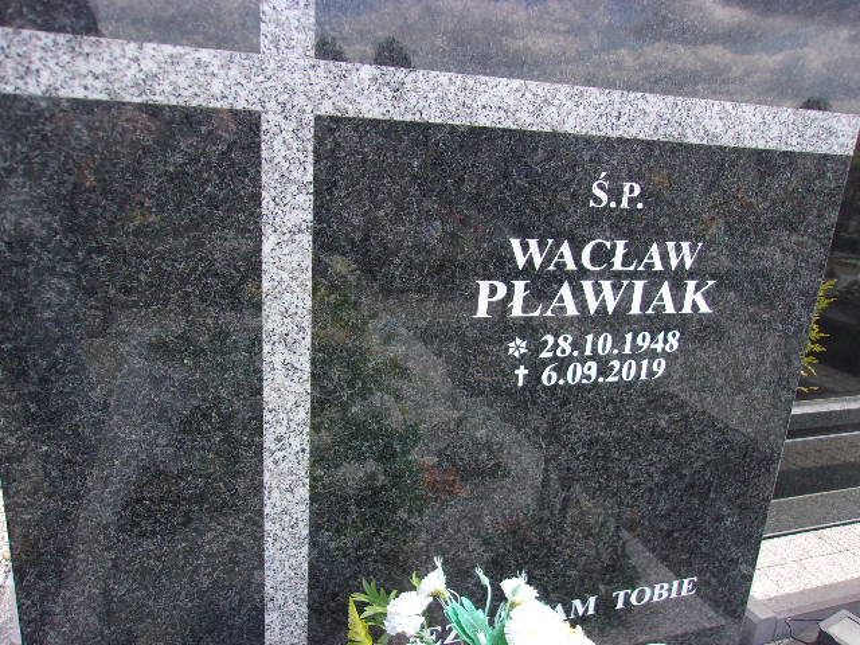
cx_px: 430
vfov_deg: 51.4
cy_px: 322
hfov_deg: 65.3
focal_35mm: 27
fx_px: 671
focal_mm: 4.9
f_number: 3
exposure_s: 1/280
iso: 80
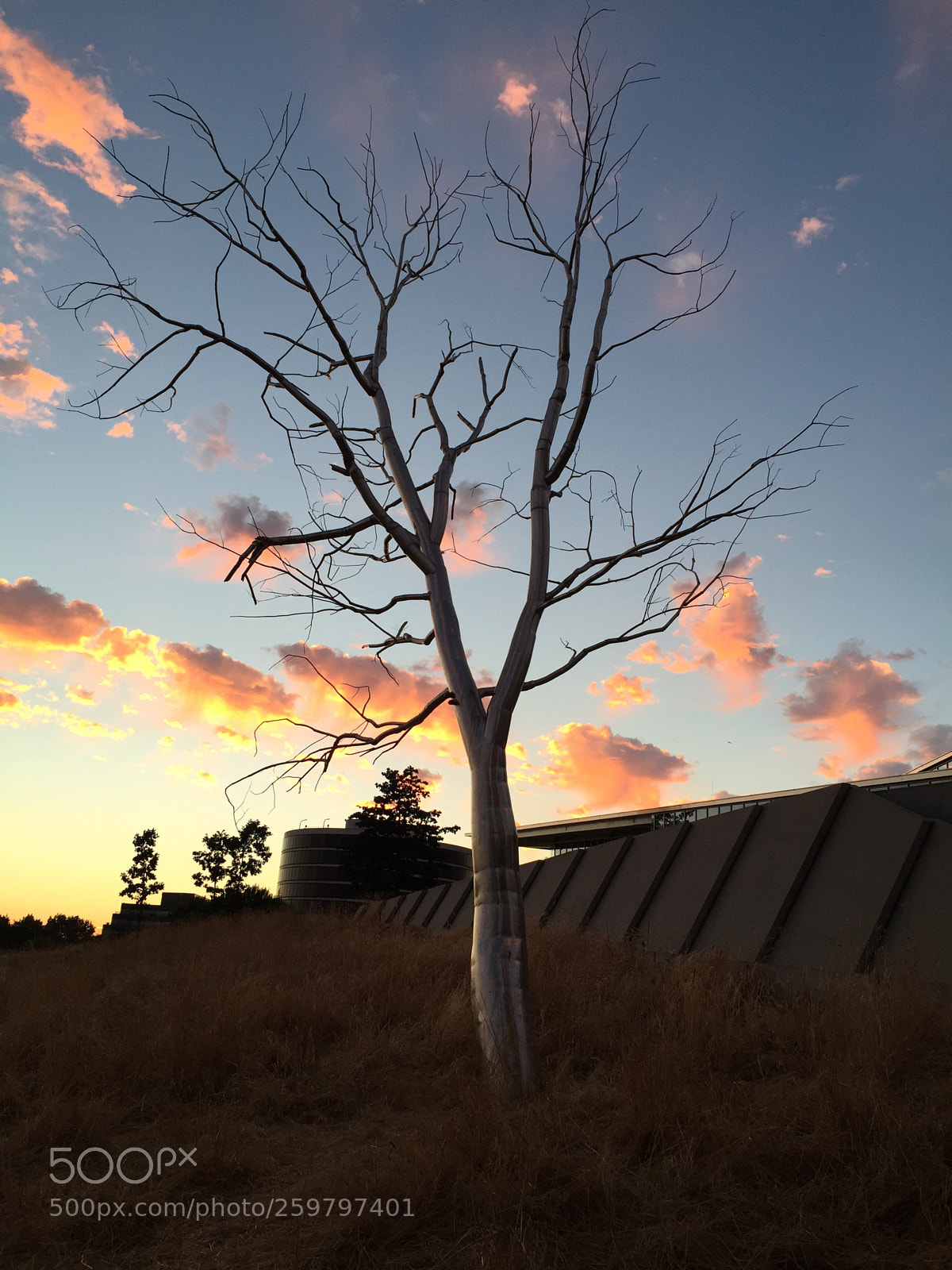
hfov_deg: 48.2
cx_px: 476
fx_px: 1063
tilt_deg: +18.8
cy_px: 635
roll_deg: -4.0
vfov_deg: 61.7
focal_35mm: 29
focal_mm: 4.15
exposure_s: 1/120
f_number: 2.2
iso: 32
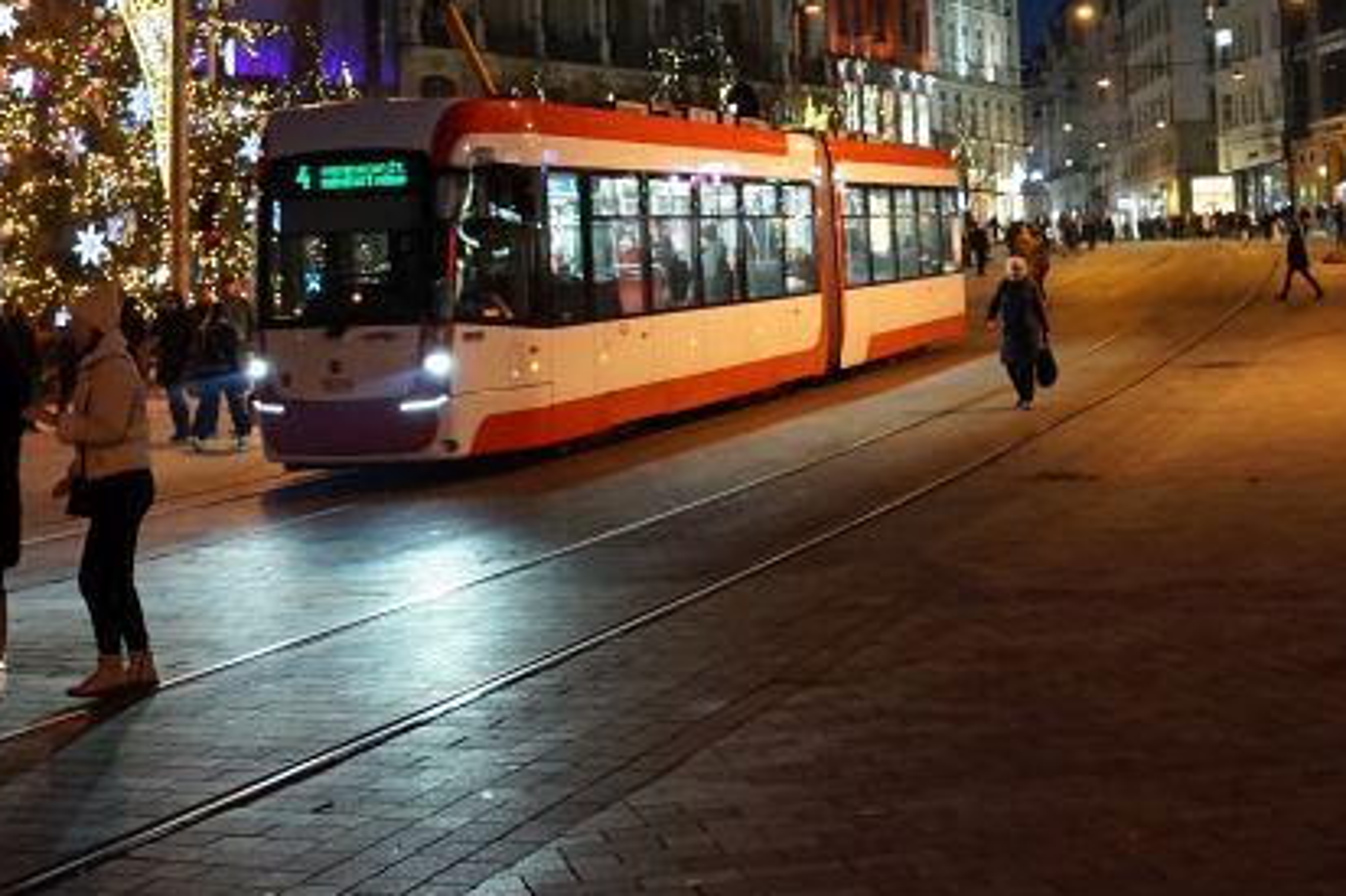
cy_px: 80
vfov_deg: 21.4
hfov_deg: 32.4
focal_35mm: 62
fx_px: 2317
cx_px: 645
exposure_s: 1/60
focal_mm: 20
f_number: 2.8
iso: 2000
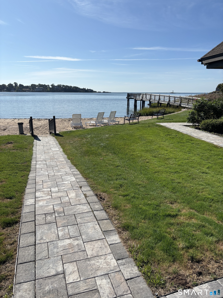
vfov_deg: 67.3
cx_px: 112
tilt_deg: -12.8
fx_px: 223
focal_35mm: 26
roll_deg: -0.1
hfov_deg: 53.1
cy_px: 149
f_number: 1.6
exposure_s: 1/5952
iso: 50
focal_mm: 5.96
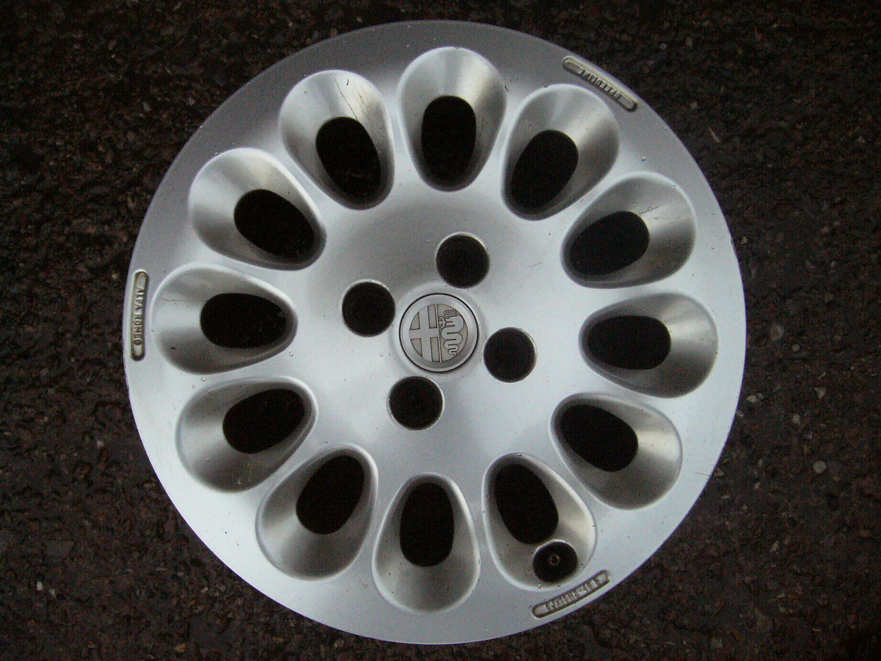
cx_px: 440
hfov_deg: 52.6
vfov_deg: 40.7
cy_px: 330
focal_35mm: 35
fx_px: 891
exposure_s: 1/320
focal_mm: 5.8
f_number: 2.8
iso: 400
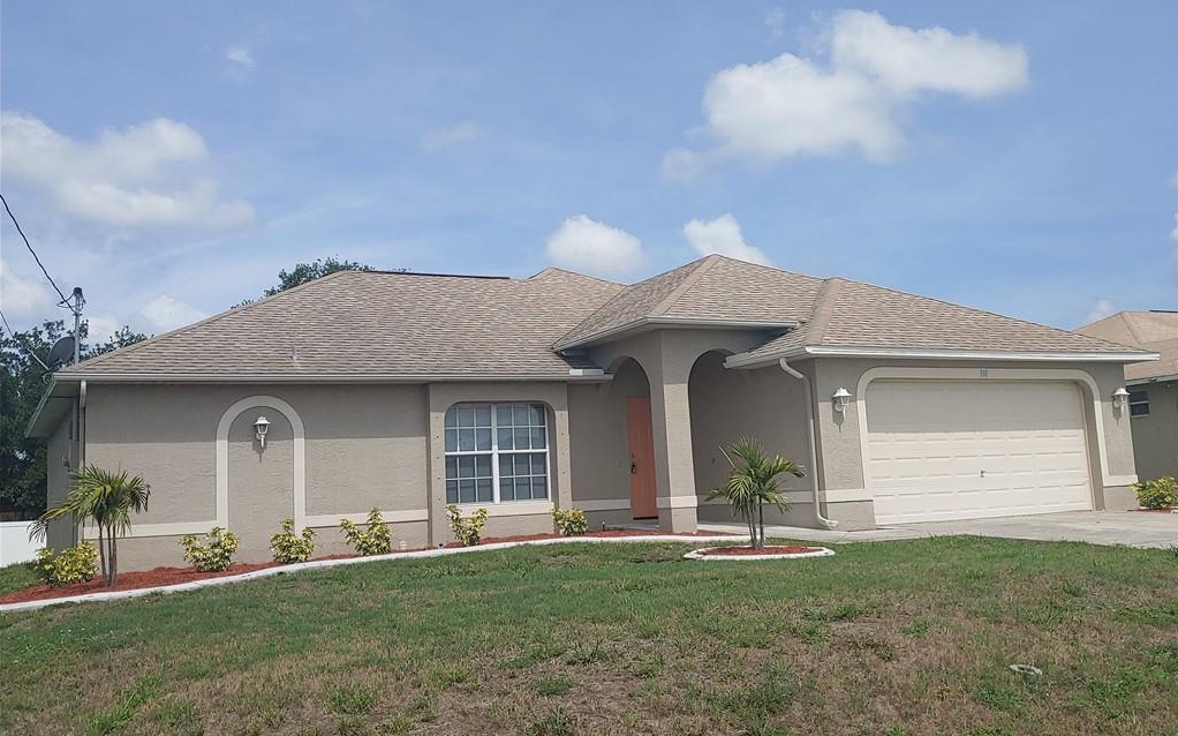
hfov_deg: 56.7
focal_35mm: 34
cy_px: 321
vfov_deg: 37.2
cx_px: 589
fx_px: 1091
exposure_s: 1/4000
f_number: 1.5
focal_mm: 4.23
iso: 50
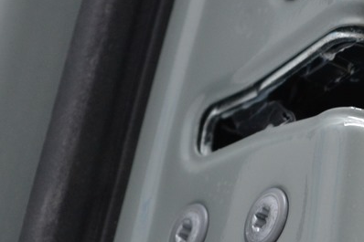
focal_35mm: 212
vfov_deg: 6.5
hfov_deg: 9.7
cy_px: 160
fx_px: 2145
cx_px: 278
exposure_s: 1/60
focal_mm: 55
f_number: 5.6
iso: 900
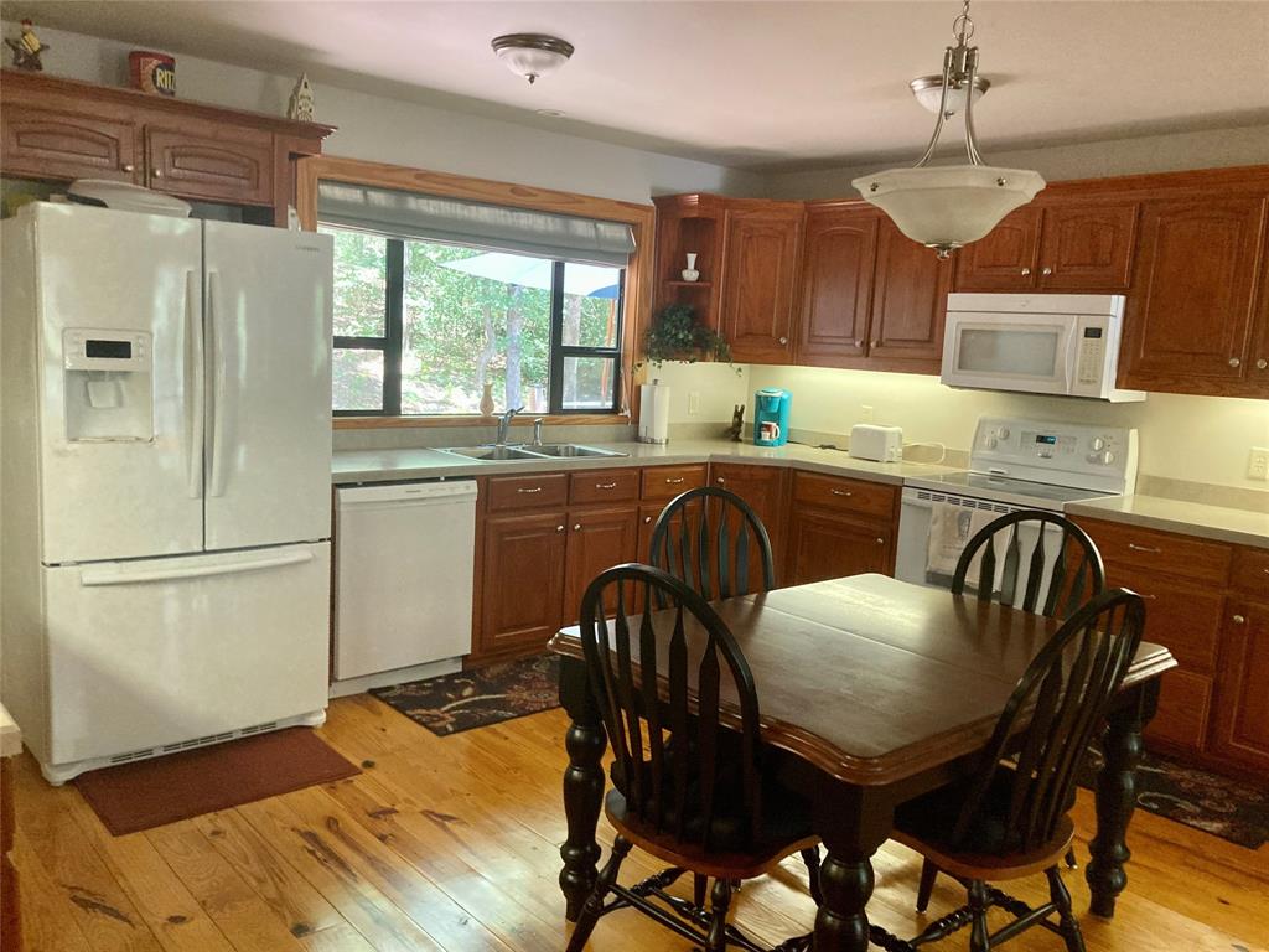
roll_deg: -2.7
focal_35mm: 28
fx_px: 1026
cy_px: 476
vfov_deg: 49.7
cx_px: 634
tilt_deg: -9.1
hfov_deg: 63.4
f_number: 1.8
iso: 320
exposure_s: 1/60
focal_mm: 3.99
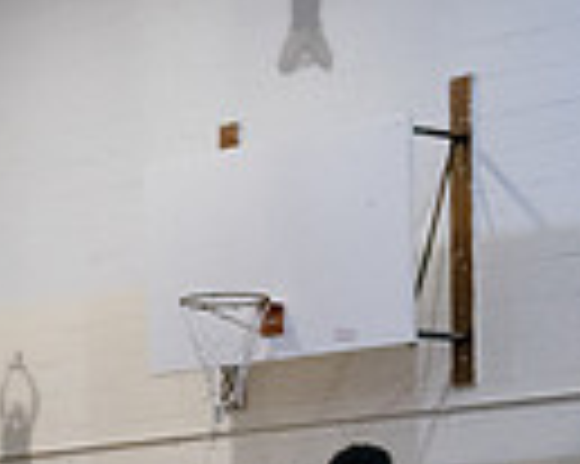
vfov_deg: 9.0
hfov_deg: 10.5
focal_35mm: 169
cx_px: -567
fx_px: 2899
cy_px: 646
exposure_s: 1/400
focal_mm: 40
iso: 8000
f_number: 3.2
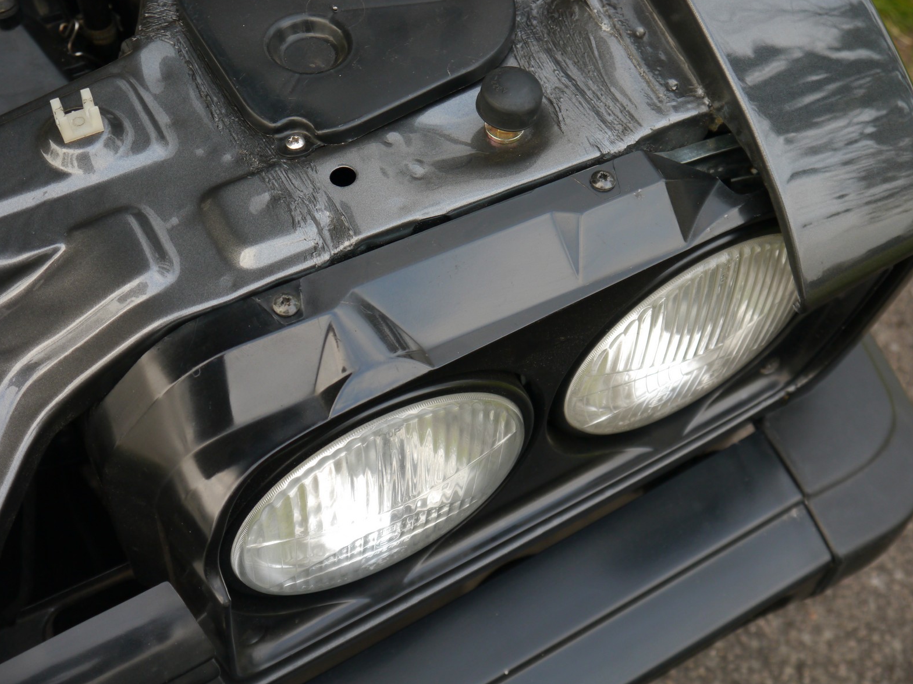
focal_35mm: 53
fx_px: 1398
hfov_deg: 36.2
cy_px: 340
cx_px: 454
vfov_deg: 27.5
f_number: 4.7
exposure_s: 1/60
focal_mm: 26
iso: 320
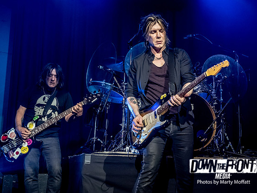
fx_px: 378
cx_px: 167
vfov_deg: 28.5
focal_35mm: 51
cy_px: 95
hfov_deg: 37.2
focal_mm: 19
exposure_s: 1/250
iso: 1600
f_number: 4.5
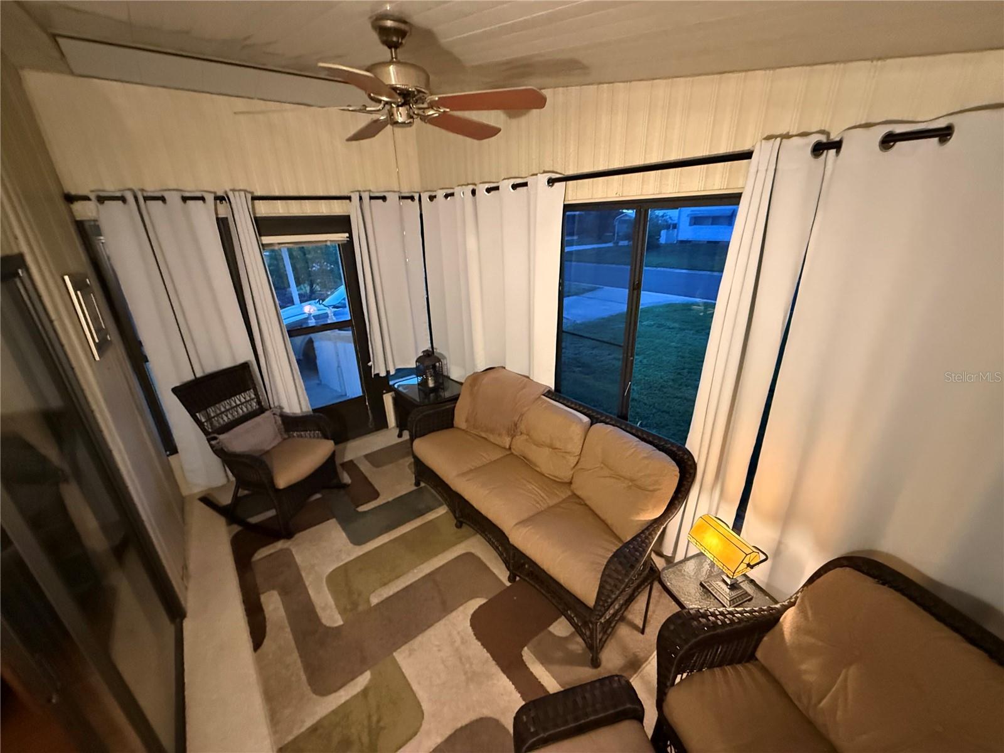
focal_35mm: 14
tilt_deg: -20.8
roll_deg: +1.8
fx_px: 406
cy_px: 376
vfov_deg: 85.7
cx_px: 502
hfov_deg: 102.1
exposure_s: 1/40
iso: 1250
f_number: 2.2
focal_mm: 2.22
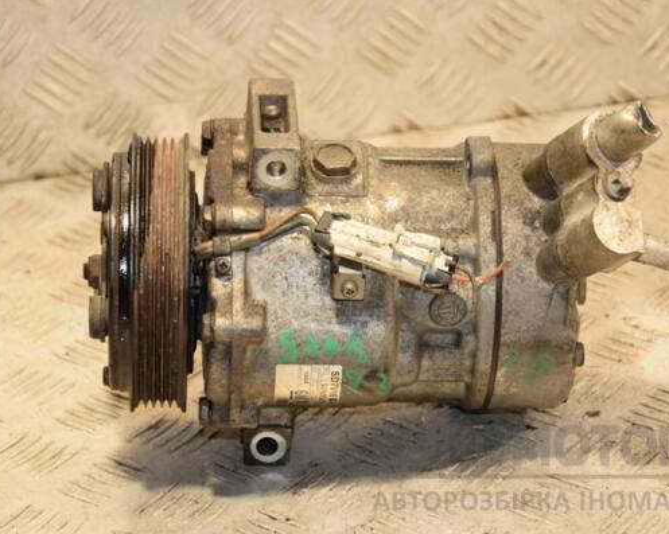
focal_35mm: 136
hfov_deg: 14.2
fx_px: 2691
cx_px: 347
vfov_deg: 11.3
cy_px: 266
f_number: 5.3
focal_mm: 80
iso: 800
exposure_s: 1/100
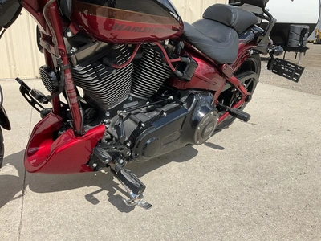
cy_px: 120
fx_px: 269
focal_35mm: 29
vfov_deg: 48.2
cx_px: 160
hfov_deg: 61.7
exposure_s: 1/1848
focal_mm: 3
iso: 25
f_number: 1.8
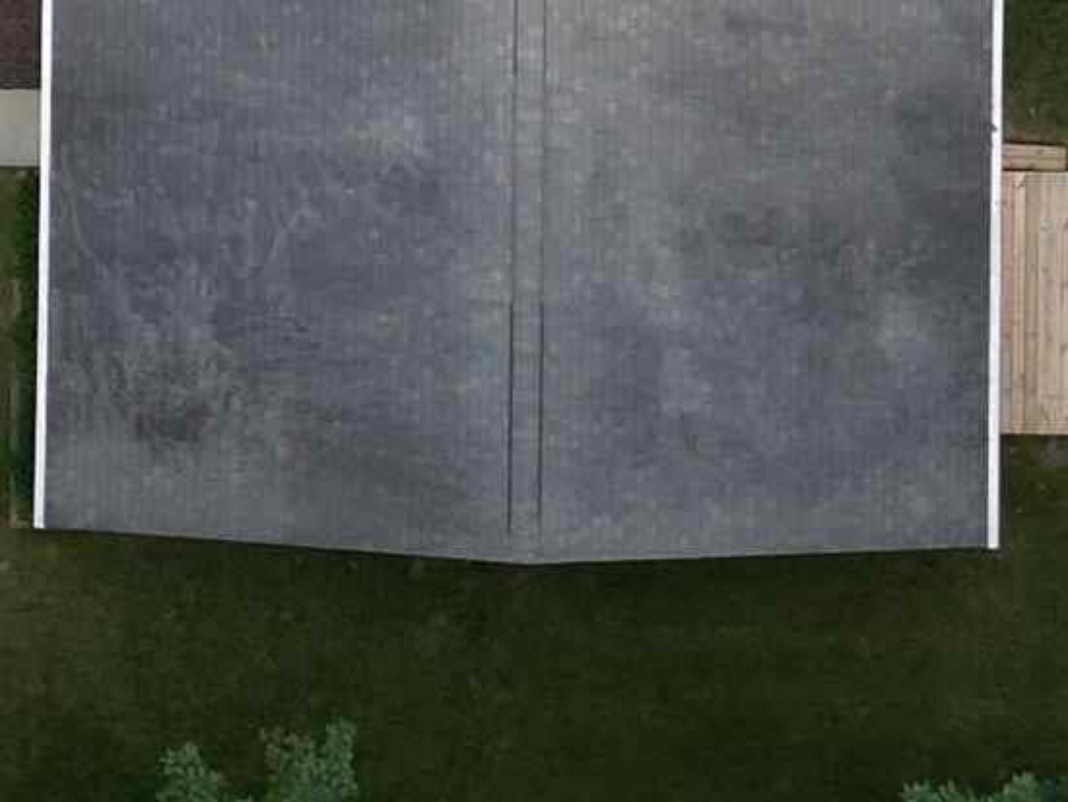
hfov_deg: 14.7
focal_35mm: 134
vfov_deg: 10.8
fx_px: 4136
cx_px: 280
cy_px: -217
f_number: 1.7
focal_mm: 6.72
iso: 110
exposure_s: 1/60
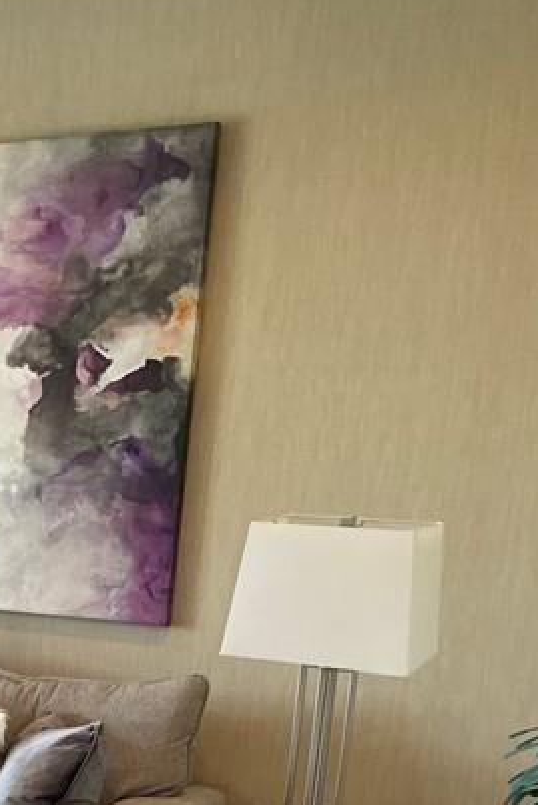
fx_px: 1544
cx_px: -408
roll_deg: -2.2
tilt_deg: -12.0
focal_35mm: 69
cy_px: 749
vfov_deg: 28.0
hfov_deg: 16.7
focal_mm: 4.2
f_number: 1.6
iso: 125
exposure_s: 1/60
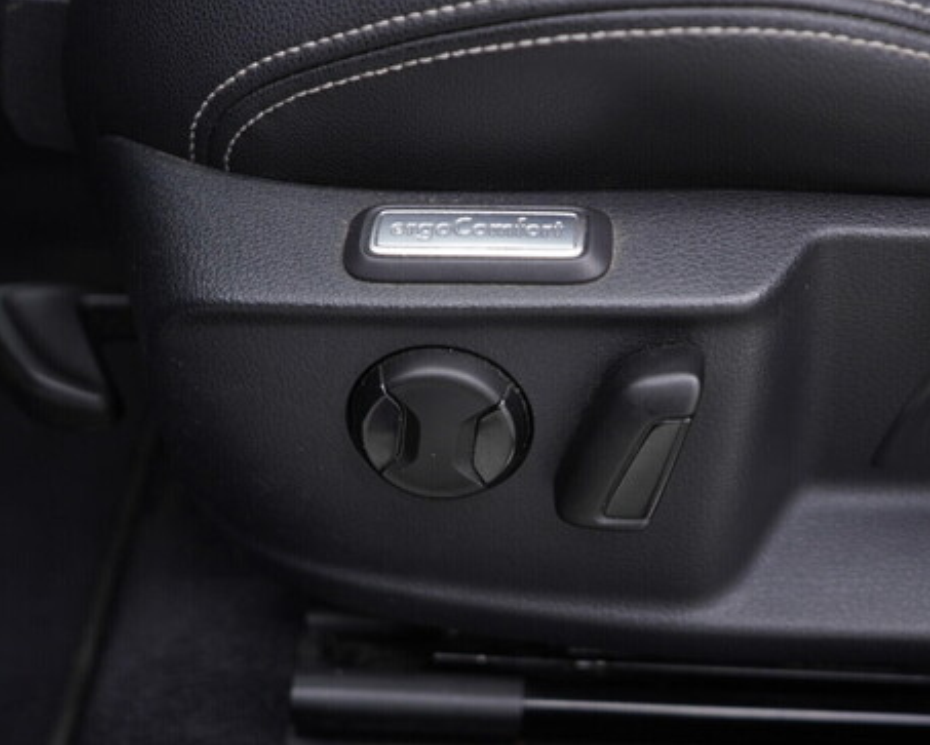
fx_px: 1129
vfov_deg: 36.5
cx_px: 563
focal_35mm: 41
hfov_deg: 44.5
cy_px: 370
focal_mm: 24
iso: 125
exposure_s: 1/40
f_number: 2.8
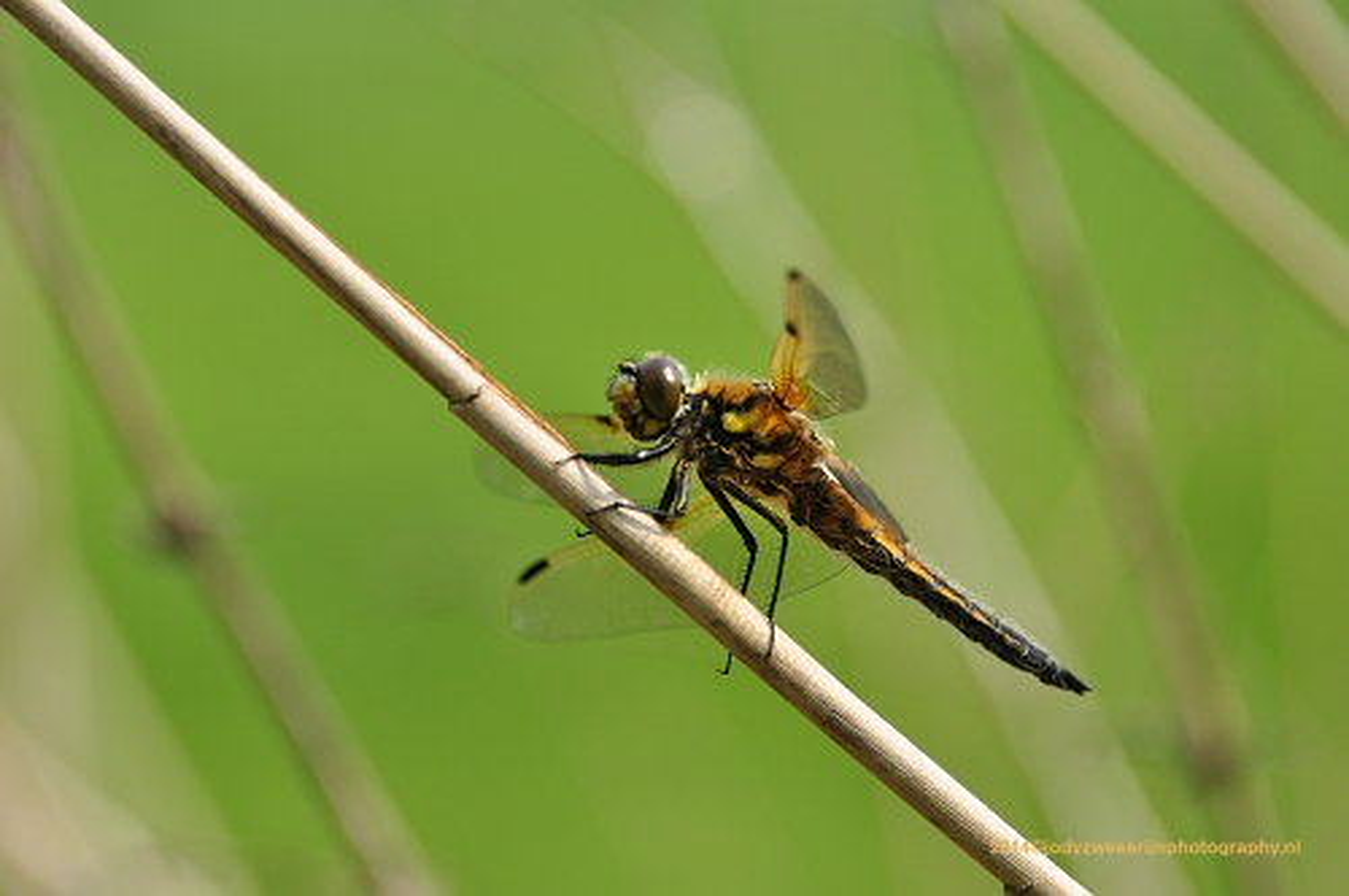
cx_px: 674
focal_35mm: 450
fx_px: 16840
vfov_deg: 3.0
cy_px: 448
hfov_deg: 4.6
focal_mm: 300
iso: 200
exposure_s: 1/750
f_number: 5.6
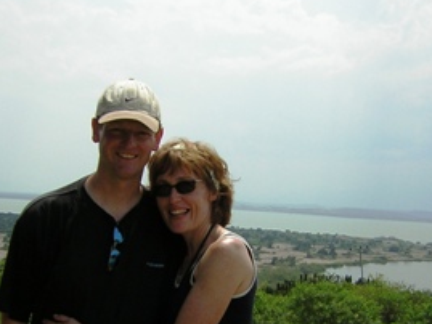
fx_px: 749
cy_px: 239
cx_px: 246
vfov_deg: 24.2
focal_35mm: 60
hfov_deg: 32.1
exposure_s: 1/502
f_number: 5.2
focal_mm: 4.7
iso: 50
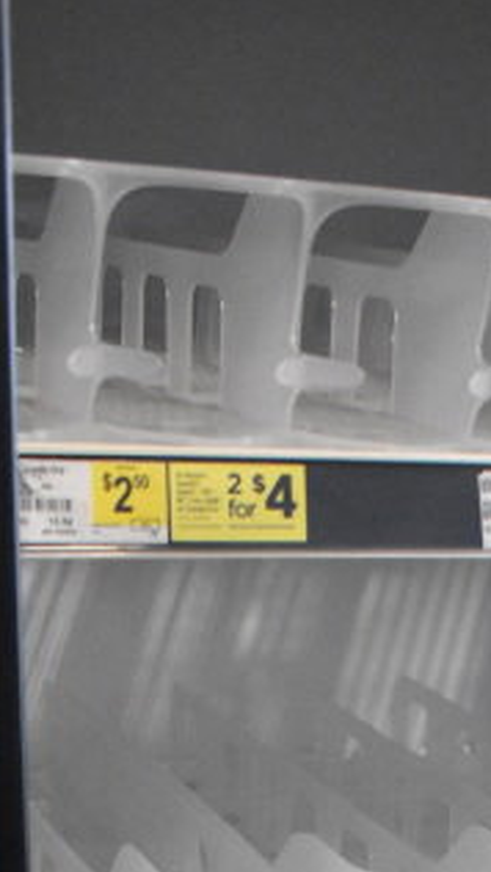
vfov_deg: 22.8
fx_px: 1896
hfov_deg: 14.4
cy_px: 1166
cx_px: 552
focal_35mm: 82
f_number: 3.5
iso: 6400
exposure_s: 1/50
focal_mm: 18
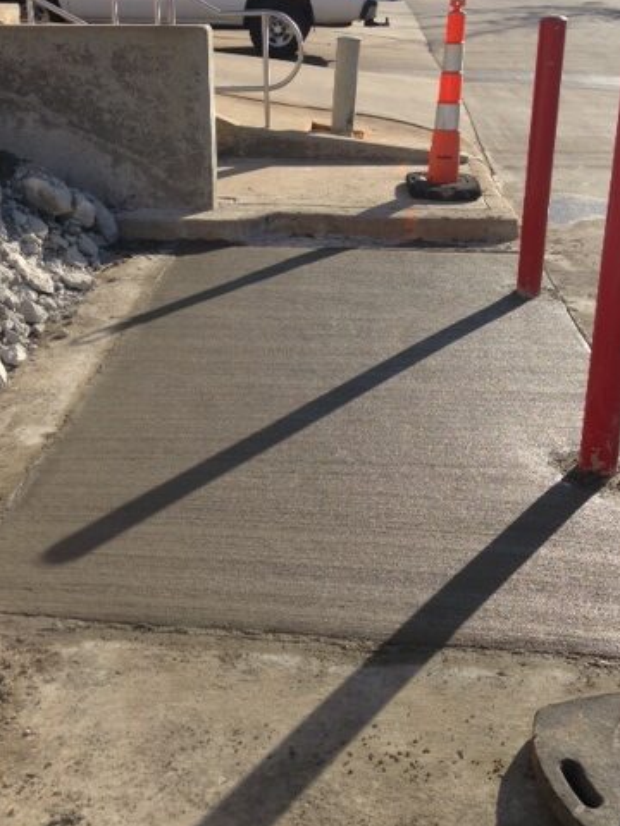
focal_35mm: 44
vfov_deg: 42.9
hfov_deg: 32.8
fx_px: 1051
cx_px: 262
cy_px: 373
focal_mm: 4.13
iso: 50
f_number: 2.4
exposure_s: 1/1232
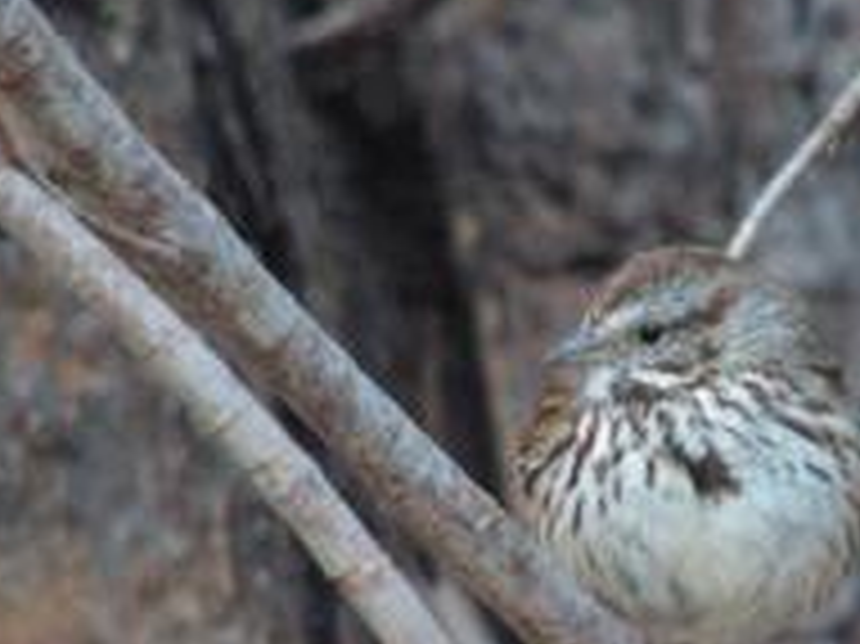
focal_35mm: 906
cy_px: 531
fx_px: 22495
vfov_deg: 1.6
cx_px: 684
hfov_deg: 2.2
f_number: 2.8
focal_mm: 72
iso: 400
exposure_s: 1/80
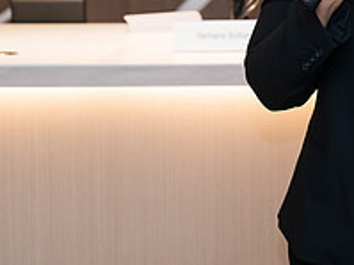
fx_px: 2494
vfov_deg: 6.0
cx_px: 456
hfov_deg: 8.0
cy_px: -88
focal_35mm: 244
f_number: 3.2
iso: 400
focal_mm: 81
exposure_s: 1/160
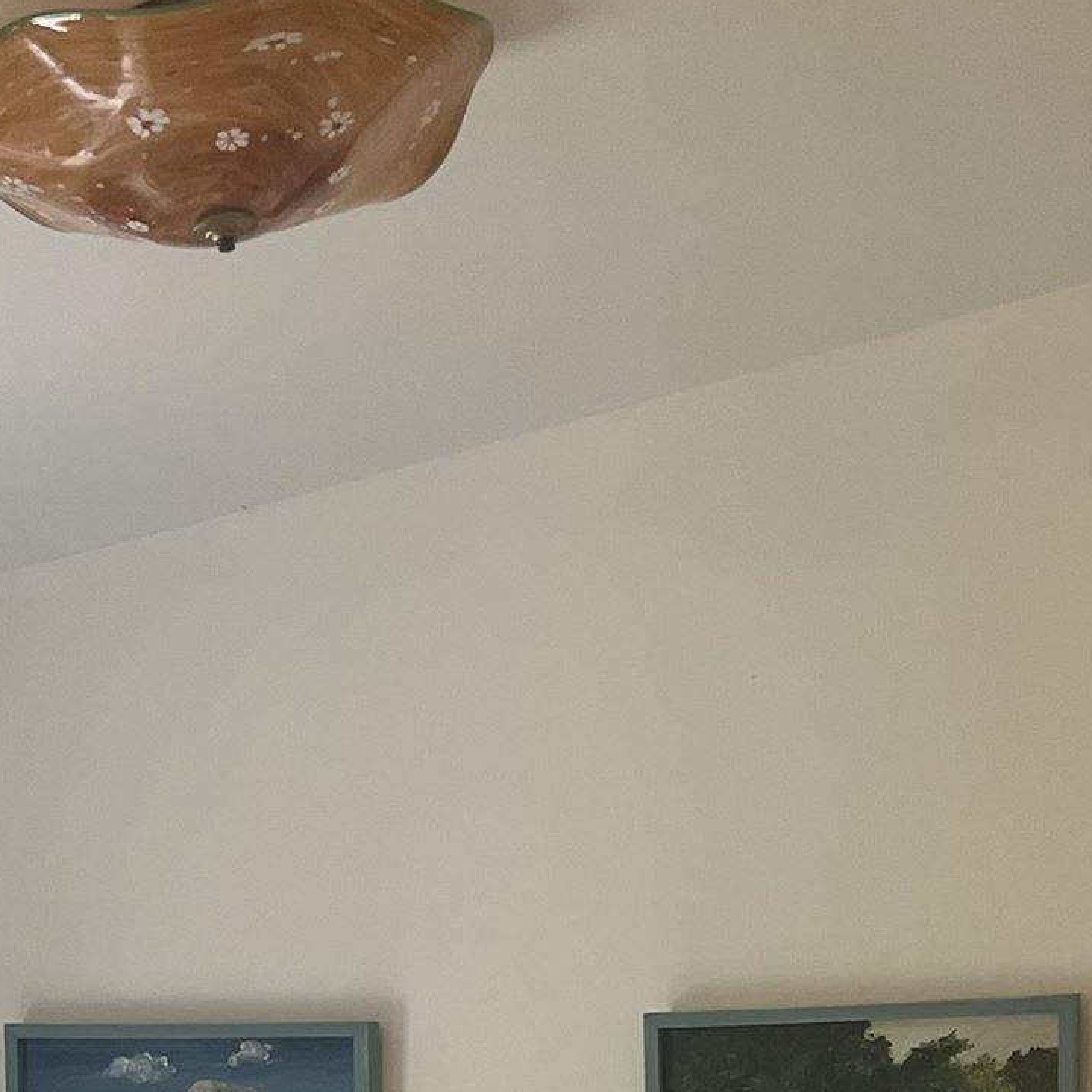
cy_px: 1583
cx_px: 414
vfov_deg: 16.4
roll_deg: +1.3
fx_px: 3498
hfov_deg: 17.7
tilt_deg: -6.9
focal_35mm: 98
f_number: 1.5
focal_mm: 5.7
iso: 80
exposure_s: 1/60
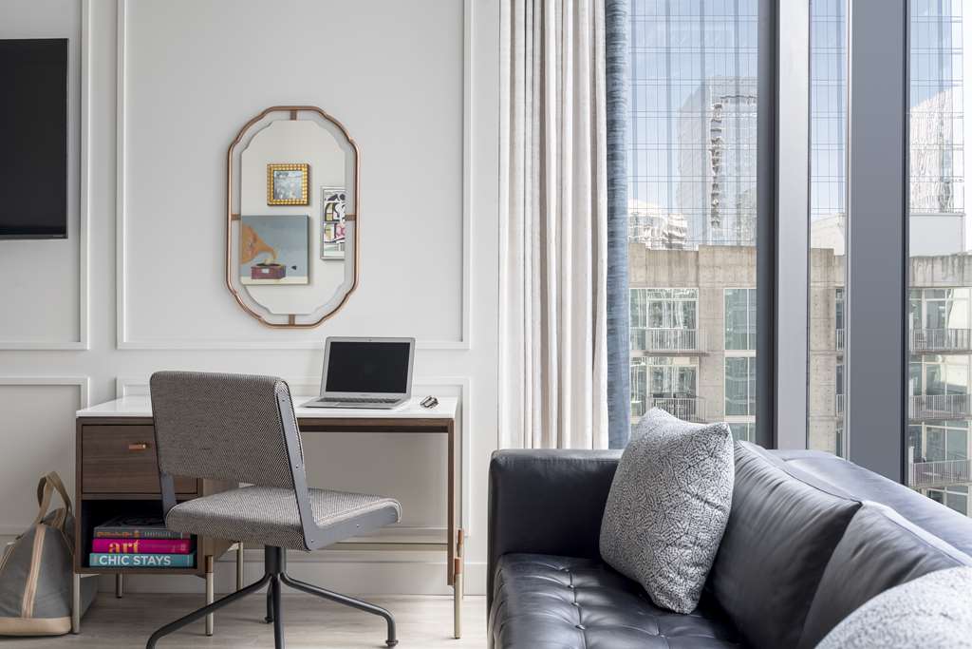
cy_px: 324
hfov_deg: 48.5
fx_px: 1080
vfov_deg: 33.4
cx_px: 486
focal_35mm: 40
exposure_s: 1/2
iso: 100
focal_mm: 40
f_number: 8
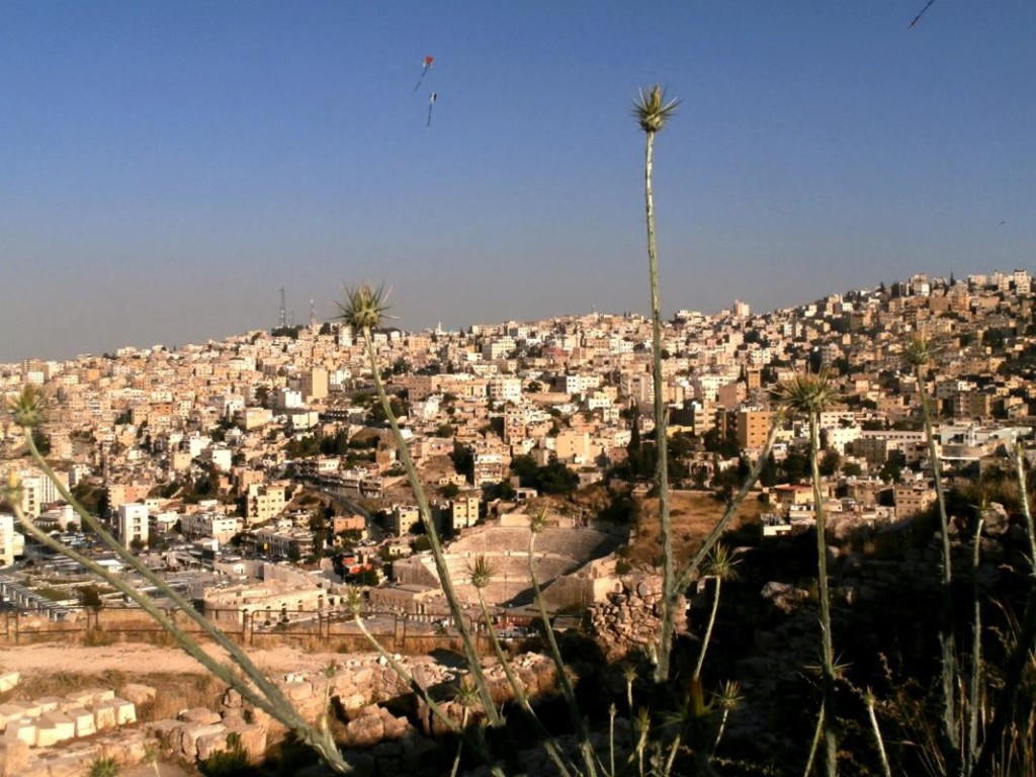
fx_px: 1137
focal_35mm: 38
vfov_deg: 37.7
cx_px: 518
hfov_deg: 49.0
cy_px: 388
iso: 100
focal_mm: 6.67
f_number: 9.9
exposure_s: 1/400
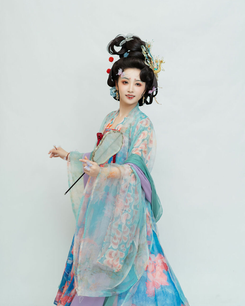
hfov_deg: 26.7
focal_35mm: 57
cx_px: 123
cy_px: 130
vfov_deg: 33.0
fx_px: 517
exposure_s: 1/125
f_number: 2.8
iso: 100
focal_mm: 50
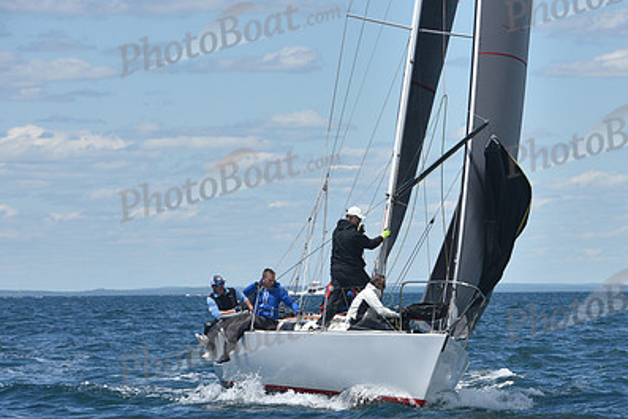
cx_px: 424
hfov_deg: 7.0
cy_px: 241
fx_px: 5095
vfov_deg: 4.7
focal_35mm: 292
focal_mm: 200
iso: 250
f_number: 10
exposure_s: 1/800
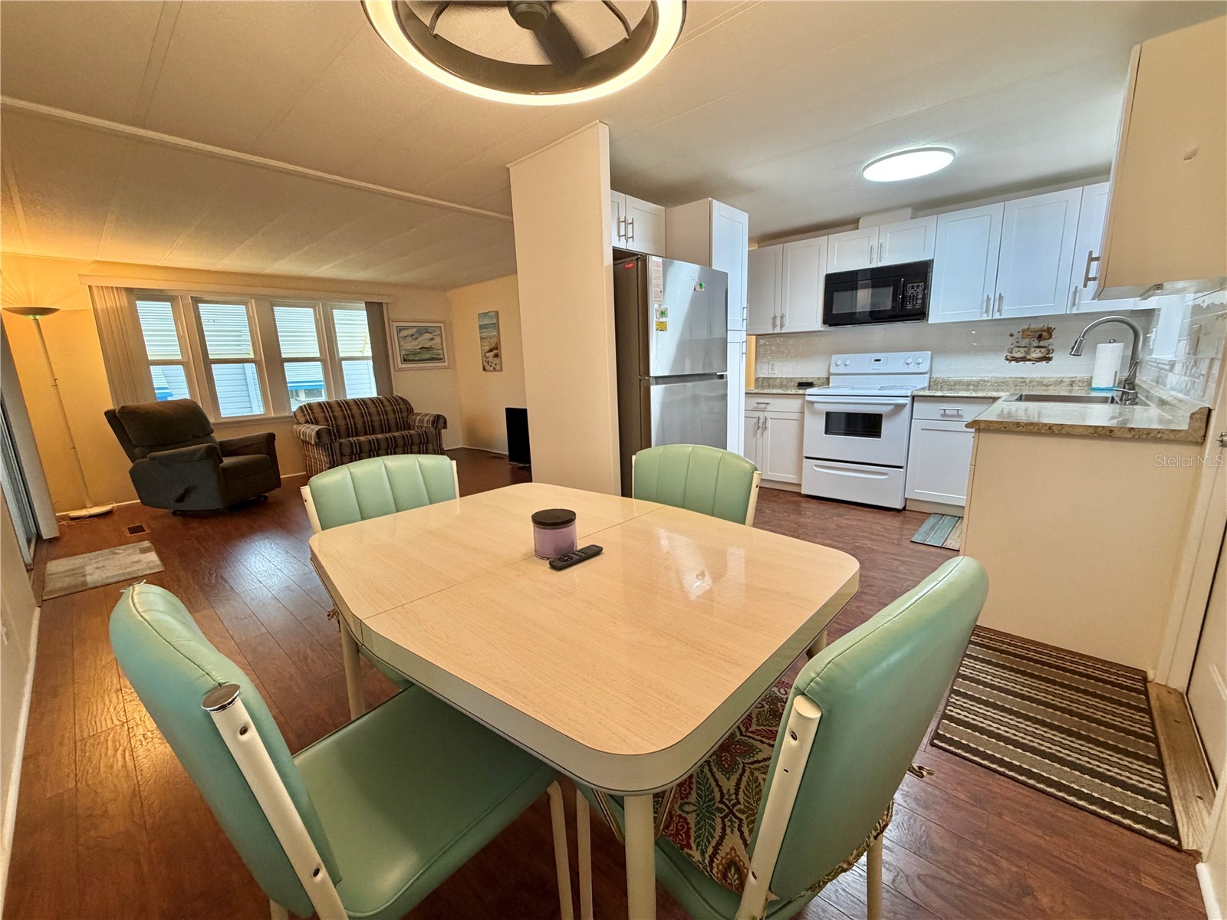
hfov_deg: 102.1
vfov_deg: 85.7
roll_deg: +2.2
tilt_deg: -11.7
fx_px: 496
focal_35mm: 14
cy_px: 460
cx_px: 614
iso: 320
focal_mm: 2.22
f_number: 2.2
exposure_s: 1/120
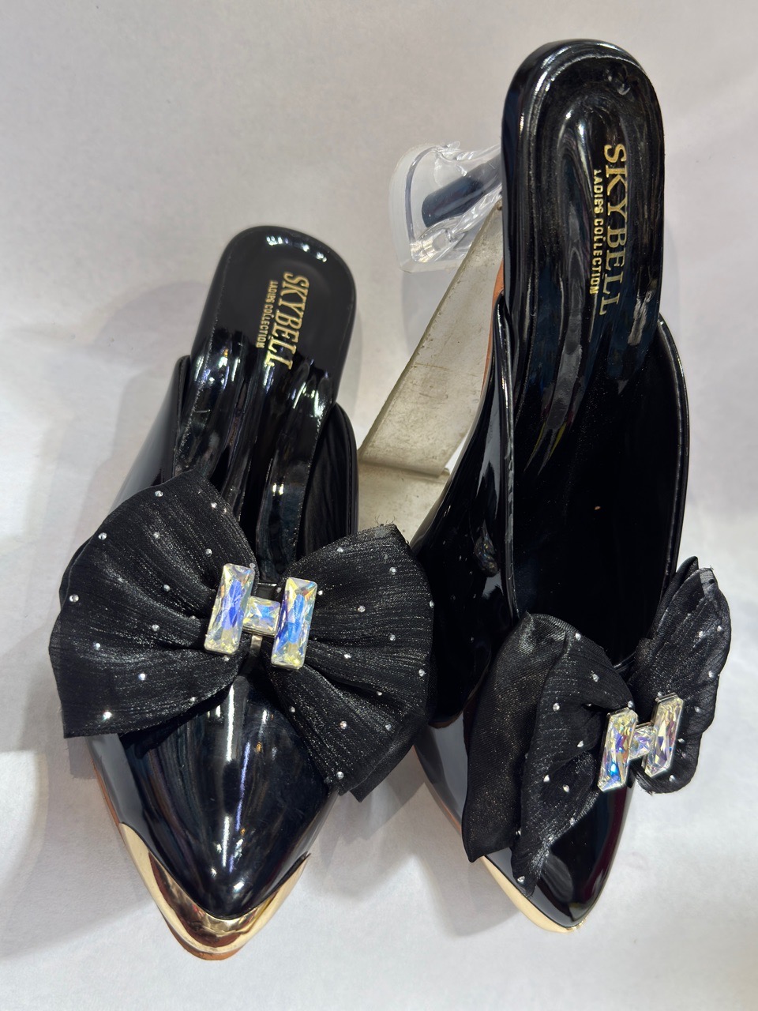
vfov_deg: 52.6
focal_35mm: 35
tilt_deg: -40.9
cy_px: 506
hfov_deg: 40.7
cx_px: 379
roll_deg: -24.9
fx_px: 1022
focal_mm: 6.76
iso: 64
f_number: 1.78
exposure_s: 1/50
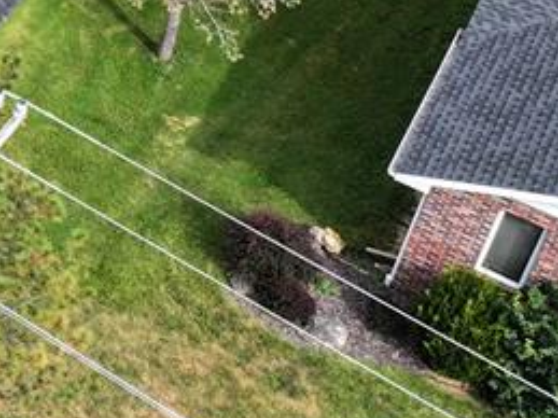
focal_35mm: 95
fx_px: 1531
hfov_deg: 16.4
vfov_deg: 14.3
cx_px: -521
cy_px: -248
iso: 100
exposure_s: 1/1000
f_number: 2.8
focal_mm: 12.29
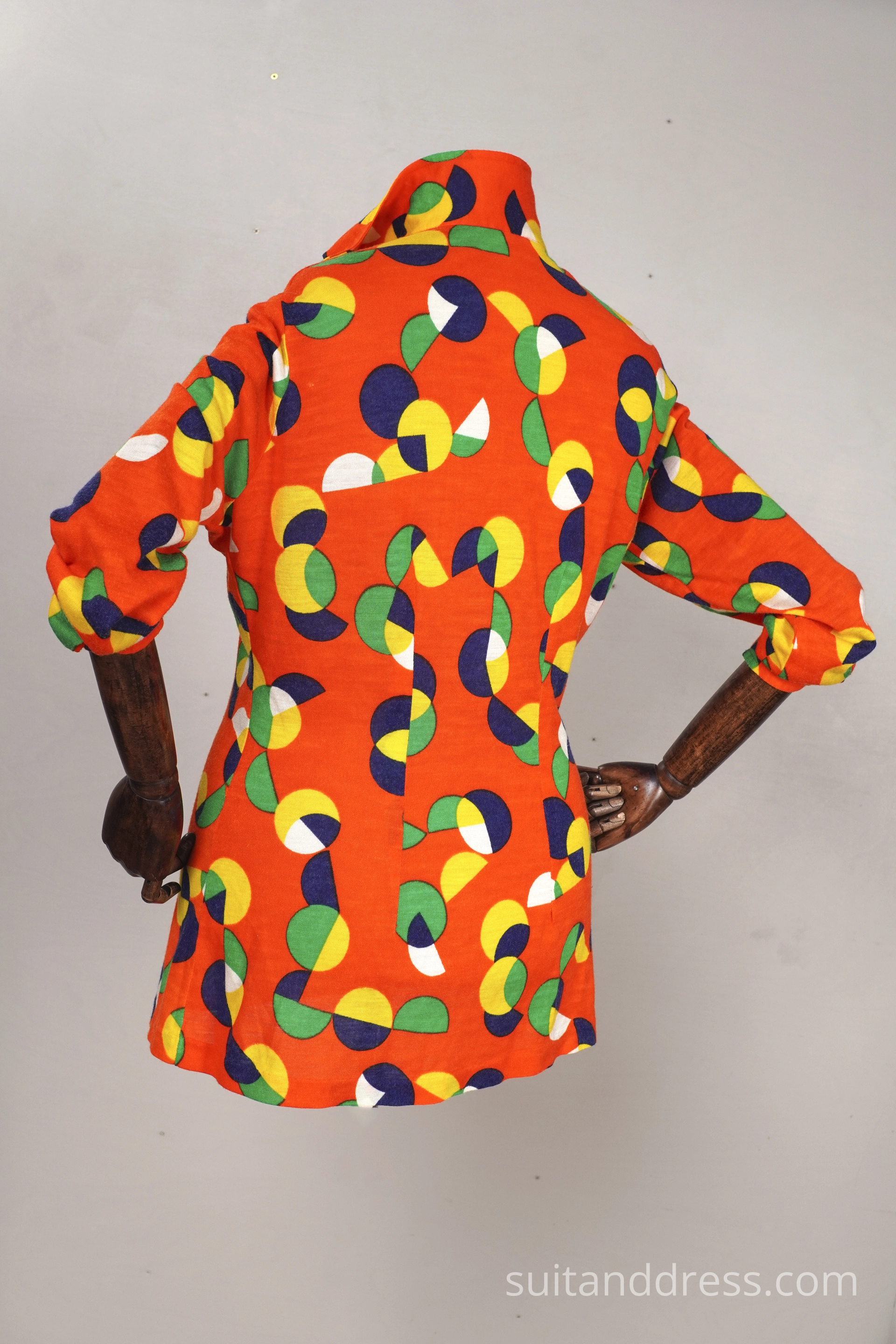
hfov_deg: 28.1
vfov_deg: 41.1
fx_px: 1792
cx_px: 448
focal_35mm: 48
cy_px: 672
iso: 400
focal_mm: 32
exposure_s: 1/20
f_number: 7.1
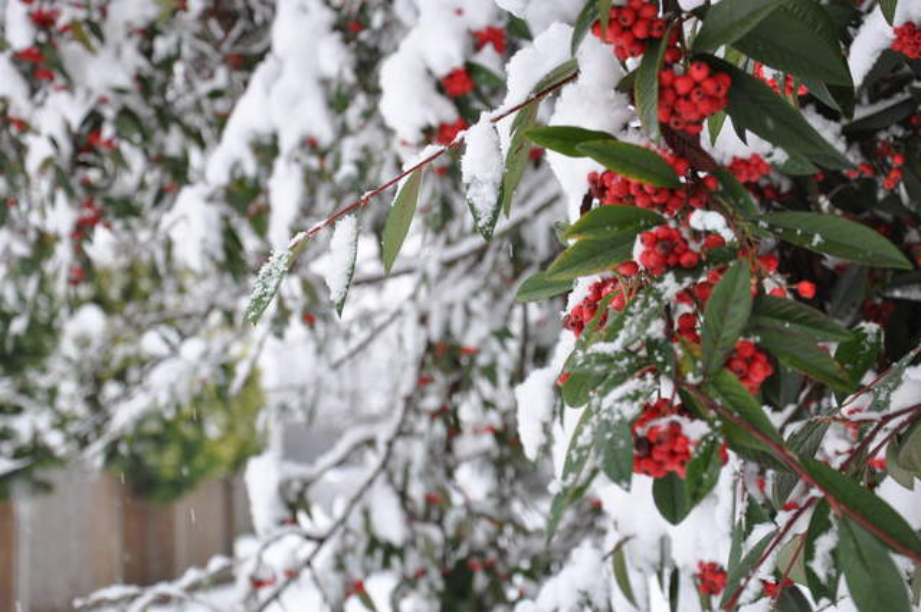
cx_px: 460
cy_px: 306
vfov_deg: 18.1
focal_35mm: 75
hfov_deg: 27.0
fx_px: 1916
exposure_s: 1/160
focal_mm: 50
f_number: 6.3
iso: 640
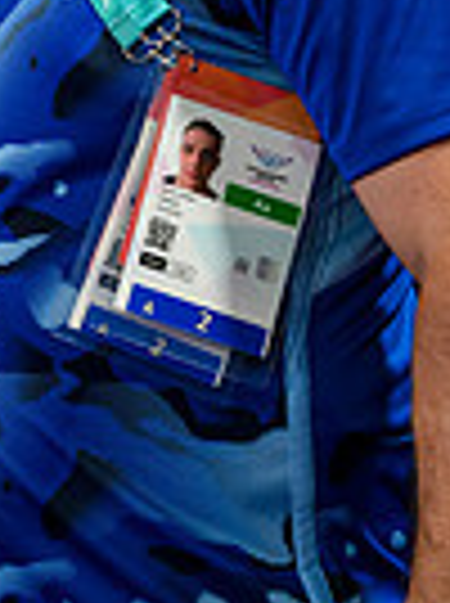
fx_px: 4278
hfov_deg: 5.6
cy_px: -93
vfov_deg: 8.0
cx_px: -1004
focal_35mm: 246
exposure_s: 1/1600
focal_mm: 47
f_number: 3.2
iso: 2000
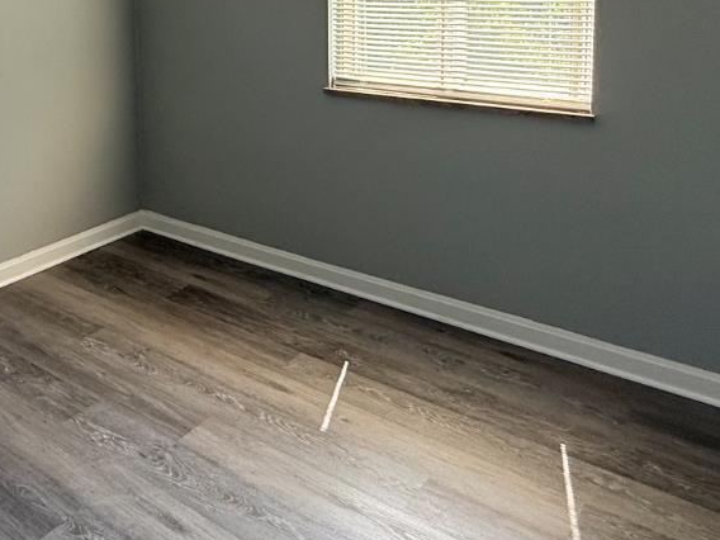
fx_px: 770
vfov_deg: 35.8
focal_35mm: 37
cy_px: 32
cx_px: 71
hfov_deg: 45.4
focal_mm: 2.22
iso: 64
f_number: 2.2
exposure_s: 1/138
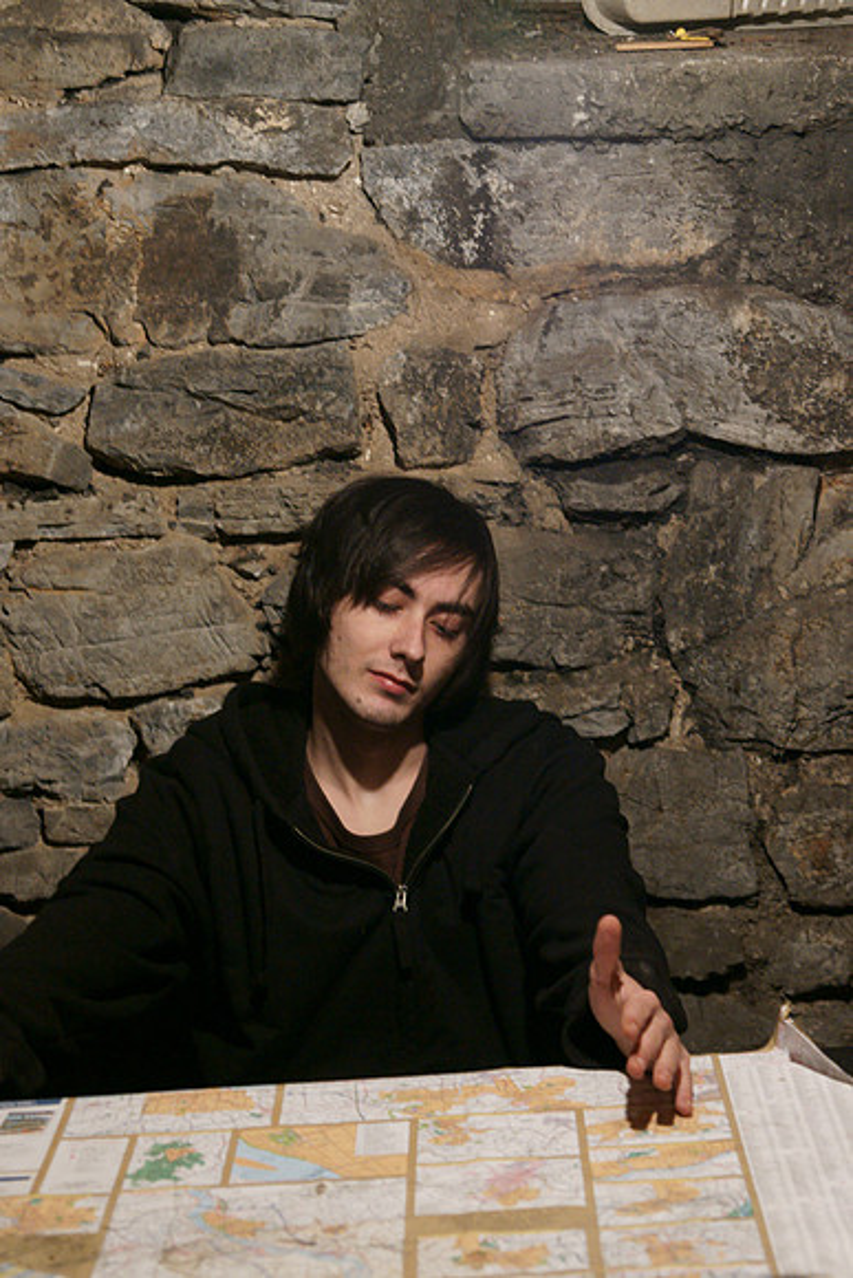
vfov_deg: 27.0
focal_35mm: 75
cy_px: 639
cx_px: 426
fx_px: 2664
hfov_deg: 18.2
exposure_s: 1/25
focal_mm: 50
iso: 1600
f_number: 3.2
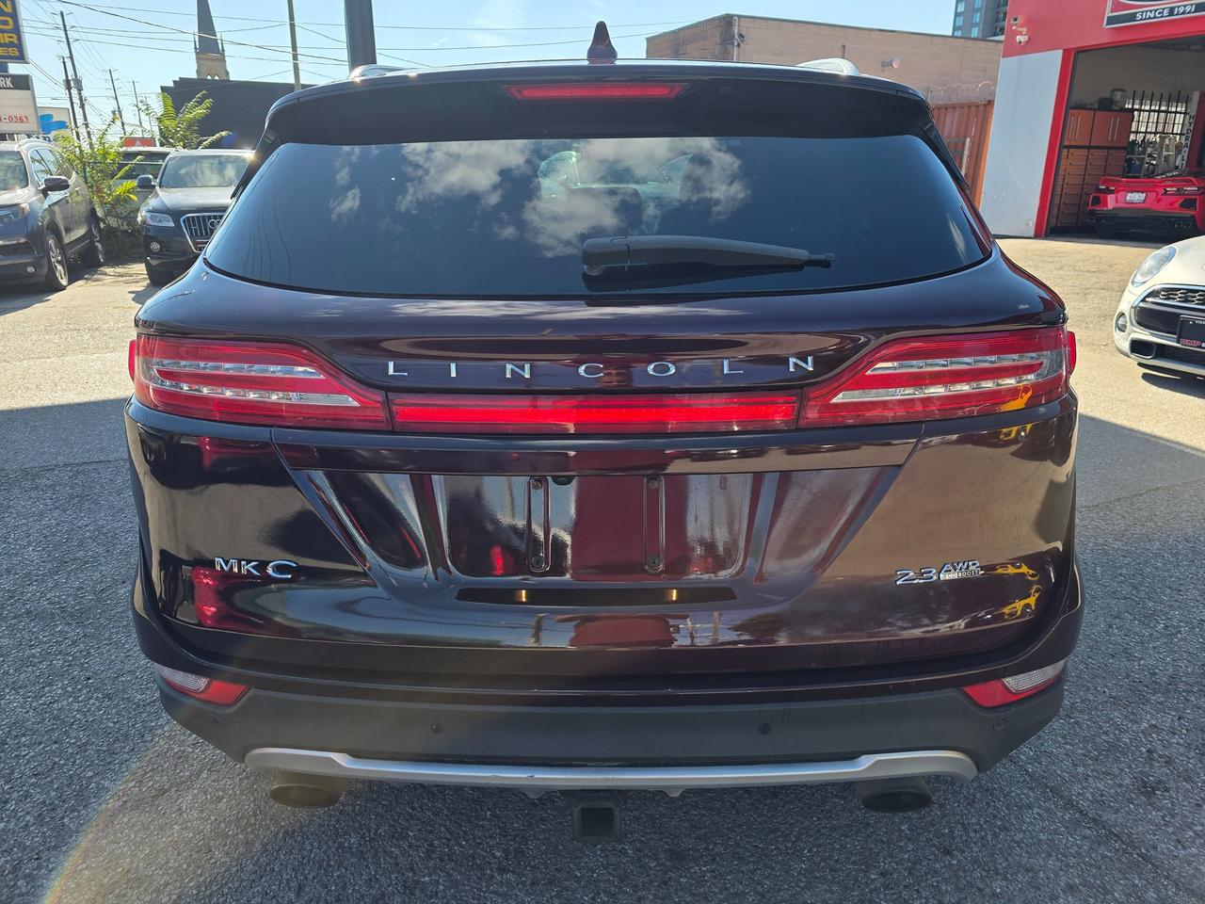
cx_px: 602
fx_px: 801
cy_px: 452
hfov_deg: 73.9
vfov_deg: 58.9
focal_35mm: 23
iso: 80
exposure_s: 1/2805
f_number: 1.7
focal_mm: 6.3
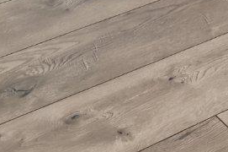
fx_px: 765
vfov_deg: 8.0
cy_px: -415
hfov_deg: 16.7
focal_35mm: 121
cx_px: 200
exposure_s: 1/1.67
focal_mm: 16
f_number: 8
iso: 100
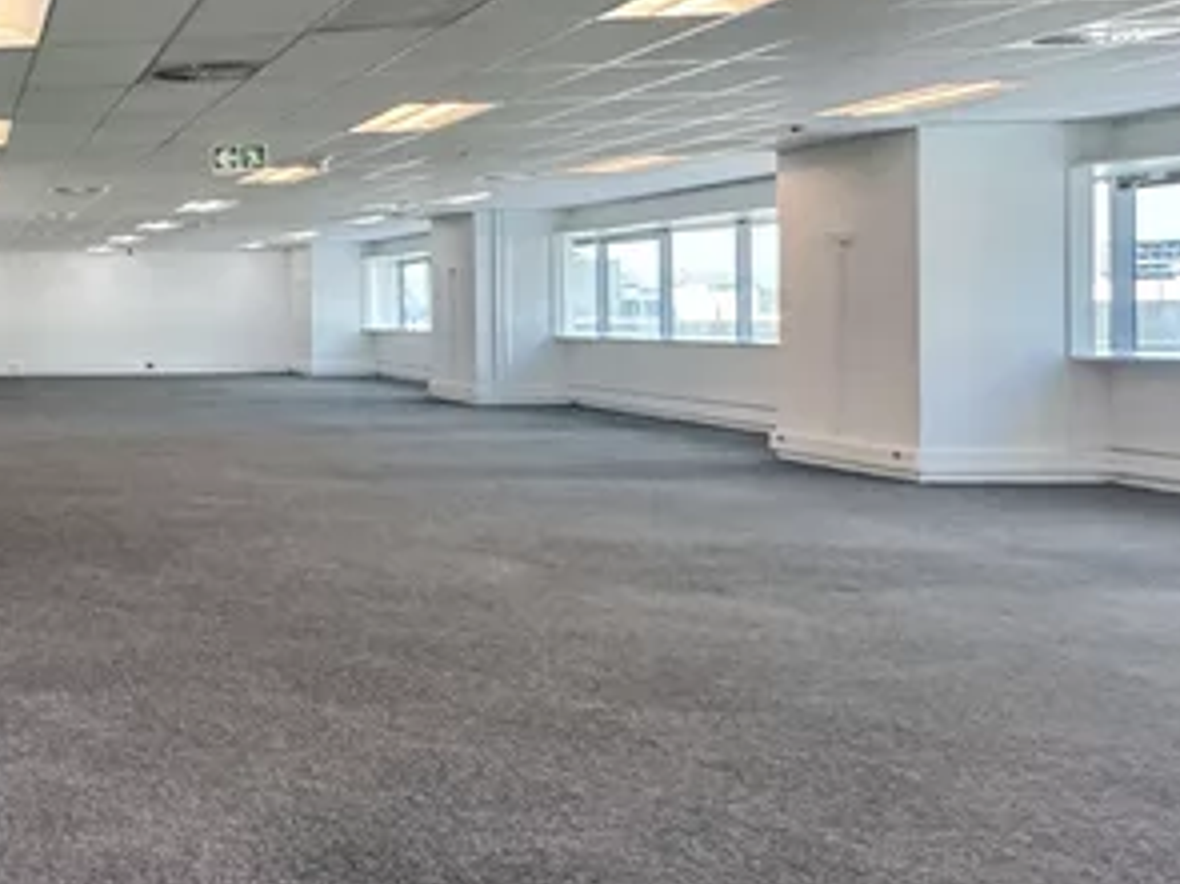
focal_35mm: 38
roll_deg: +0.7
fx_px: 1295
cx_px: -248
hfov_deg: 37.0
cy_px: 332
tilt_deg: -1.3
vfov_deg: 37.5
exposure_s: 1/99
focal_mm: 2.22
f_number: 2.2
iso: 250
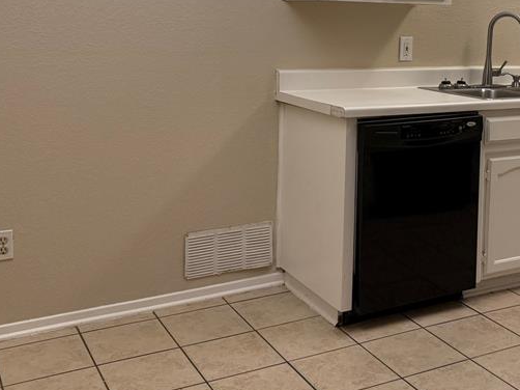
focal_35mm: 49
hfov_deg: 38.2
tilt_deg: -4.6
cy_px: 74
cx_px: 371
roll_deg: -1.4
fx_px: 736
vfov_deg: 28.9
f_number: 1.78
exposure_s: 1/230
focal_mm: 6.76
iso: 200
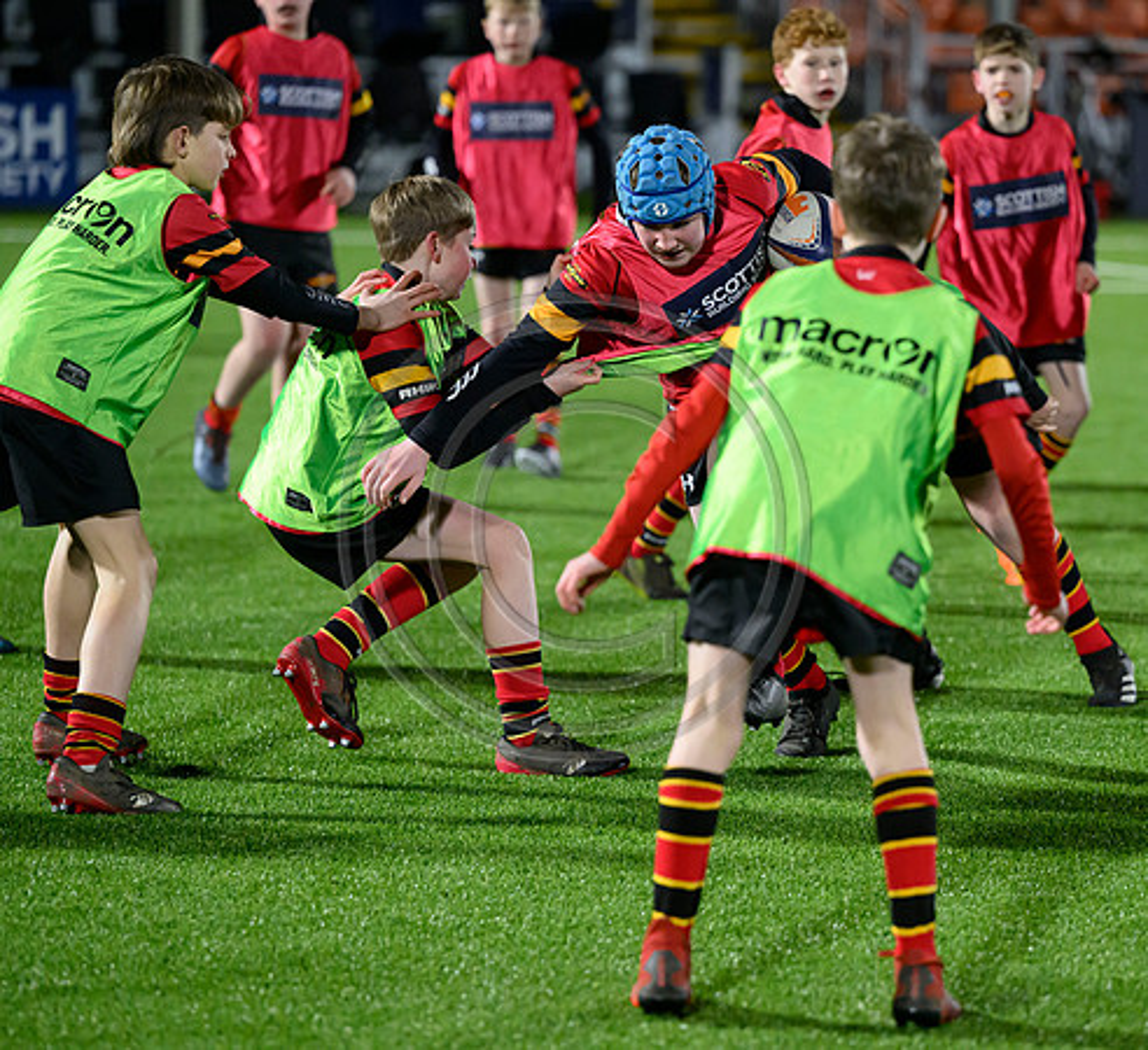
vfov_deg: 9.8
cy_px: 525
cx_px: 787
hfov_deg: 10.7
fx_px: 6124
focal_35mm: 170
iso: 6400
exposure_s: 1/1600
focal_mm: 140
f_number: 3.2
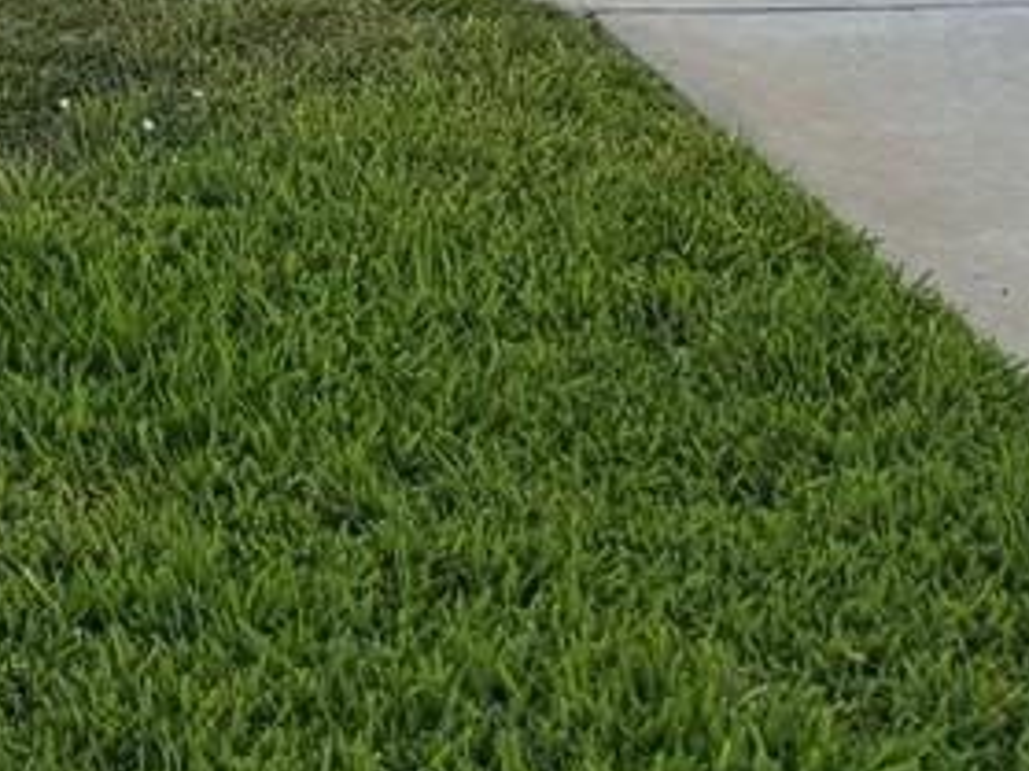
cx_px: -1711
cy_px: -896
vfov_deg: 9.2
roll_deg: -0.2
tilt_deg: +1.1
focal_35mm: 149
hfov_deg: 10.6
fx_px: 4427
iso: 50
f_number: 1.6
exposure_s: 1/1783
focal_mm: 5.96
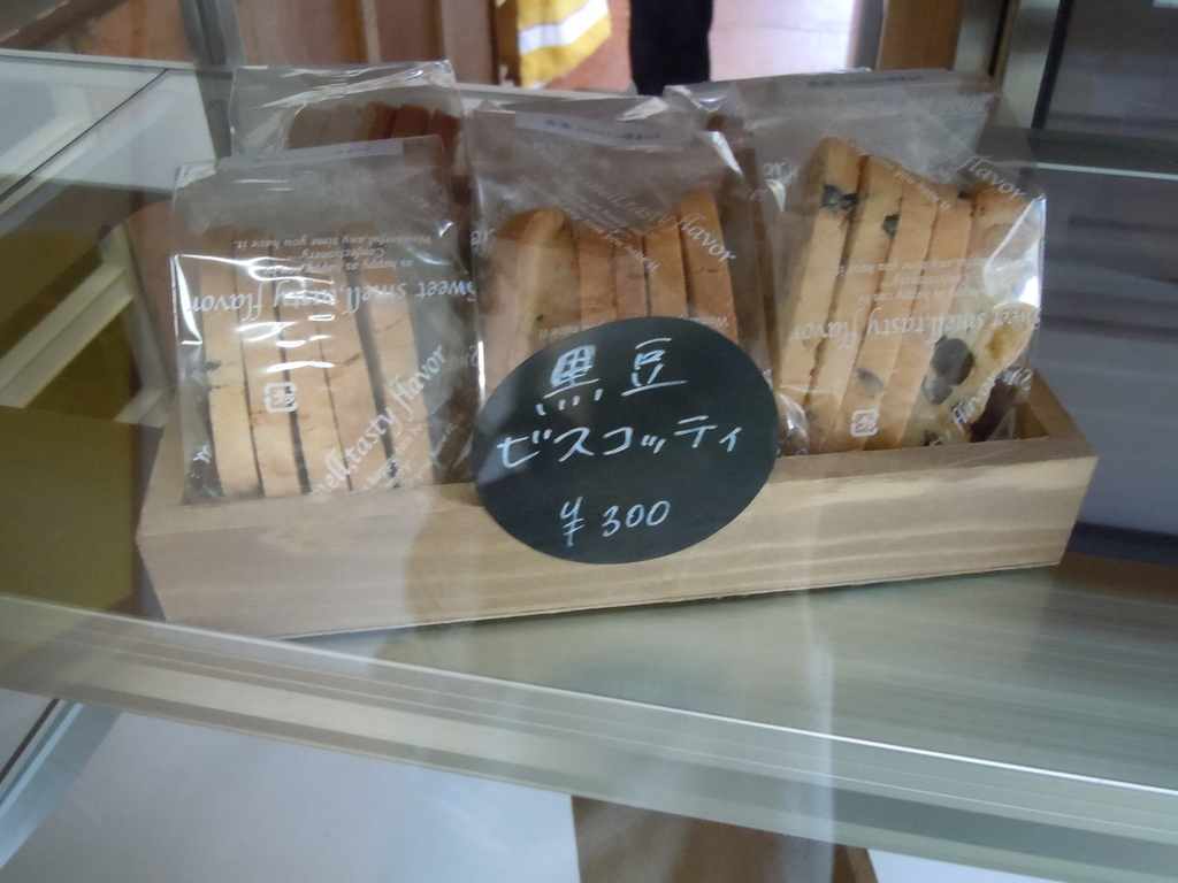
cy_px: 442
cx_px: 589
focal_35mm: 33
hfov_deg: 55.4
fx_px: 1123
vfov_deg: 42.9
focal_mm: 5.9
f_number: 4
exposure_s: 1/30
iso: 800
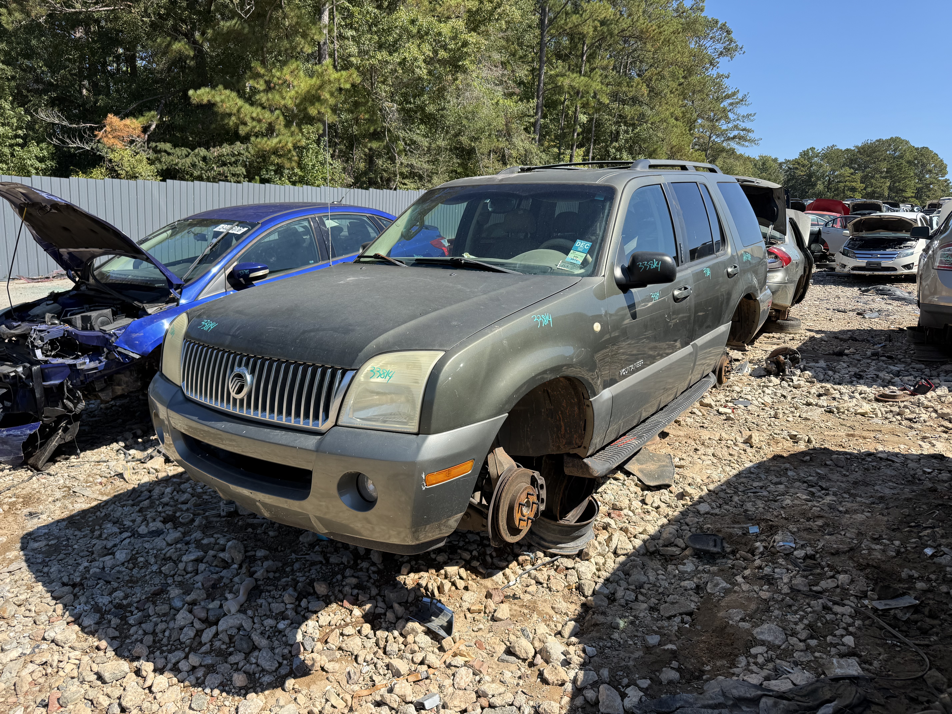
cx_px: 476
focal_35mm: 24
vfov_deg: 56.8
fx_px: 660
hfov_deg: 71.6
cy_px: 357
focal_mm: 6.76
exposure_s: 1/2445
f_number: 1.78
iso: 80
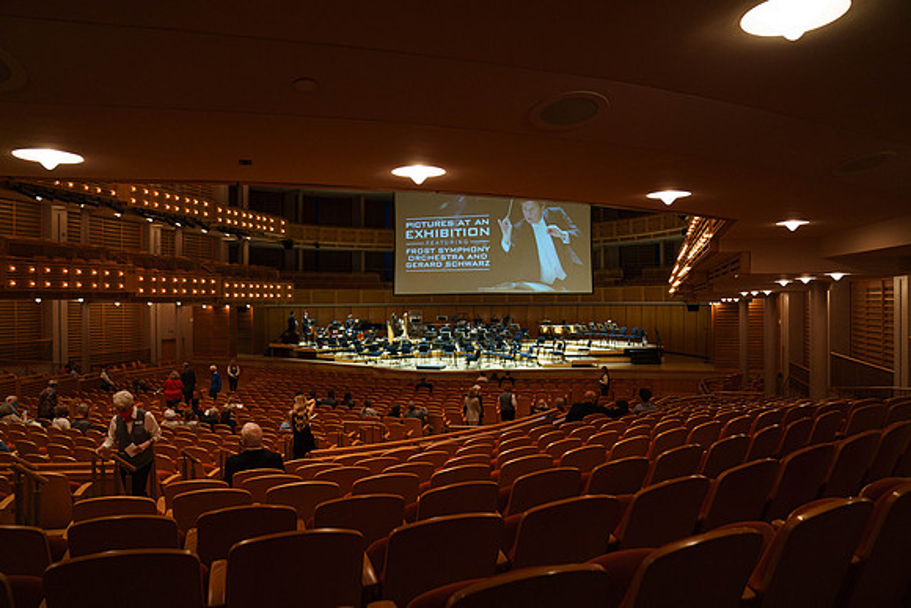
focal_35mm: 24
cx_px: 456
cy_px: 304
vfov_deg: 53.2
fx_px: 607
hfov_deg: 73.7
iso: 2500
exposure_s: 1/200
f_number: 3.2
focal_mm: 24
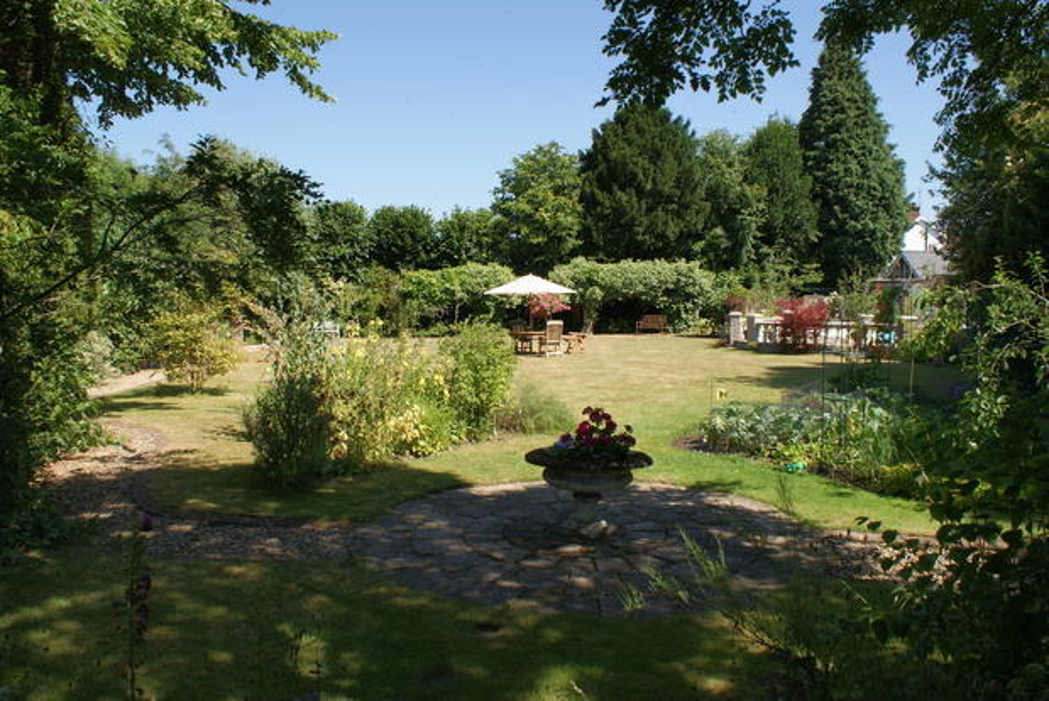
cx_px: 524
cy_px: 350
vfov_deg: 48.0
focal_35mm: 27
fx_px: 787
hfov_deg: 67.4
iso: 100
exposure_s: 1/100
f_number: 10
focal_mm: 18
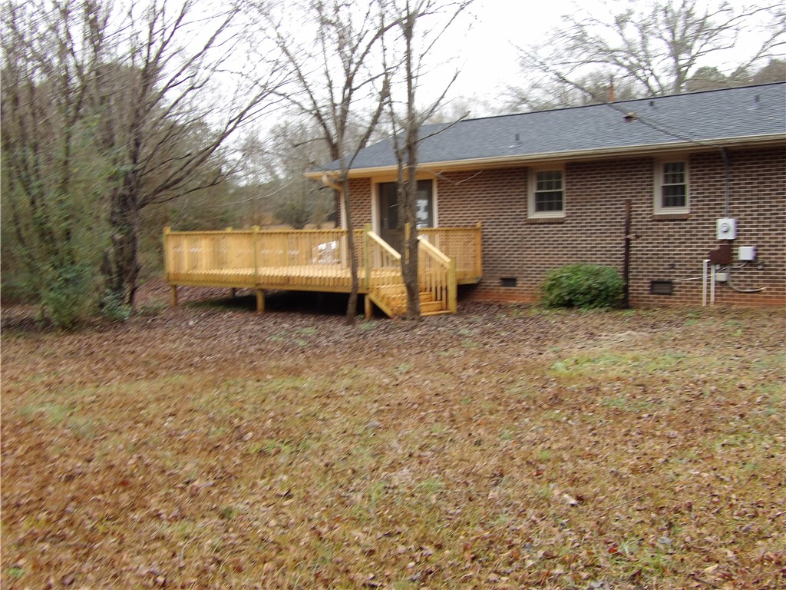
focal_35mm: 39
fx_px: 886
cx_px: 393
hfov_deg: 47.9
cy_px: 295
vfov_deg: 36.8
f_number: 3.7
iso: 100
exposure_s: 1/49
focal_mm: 7
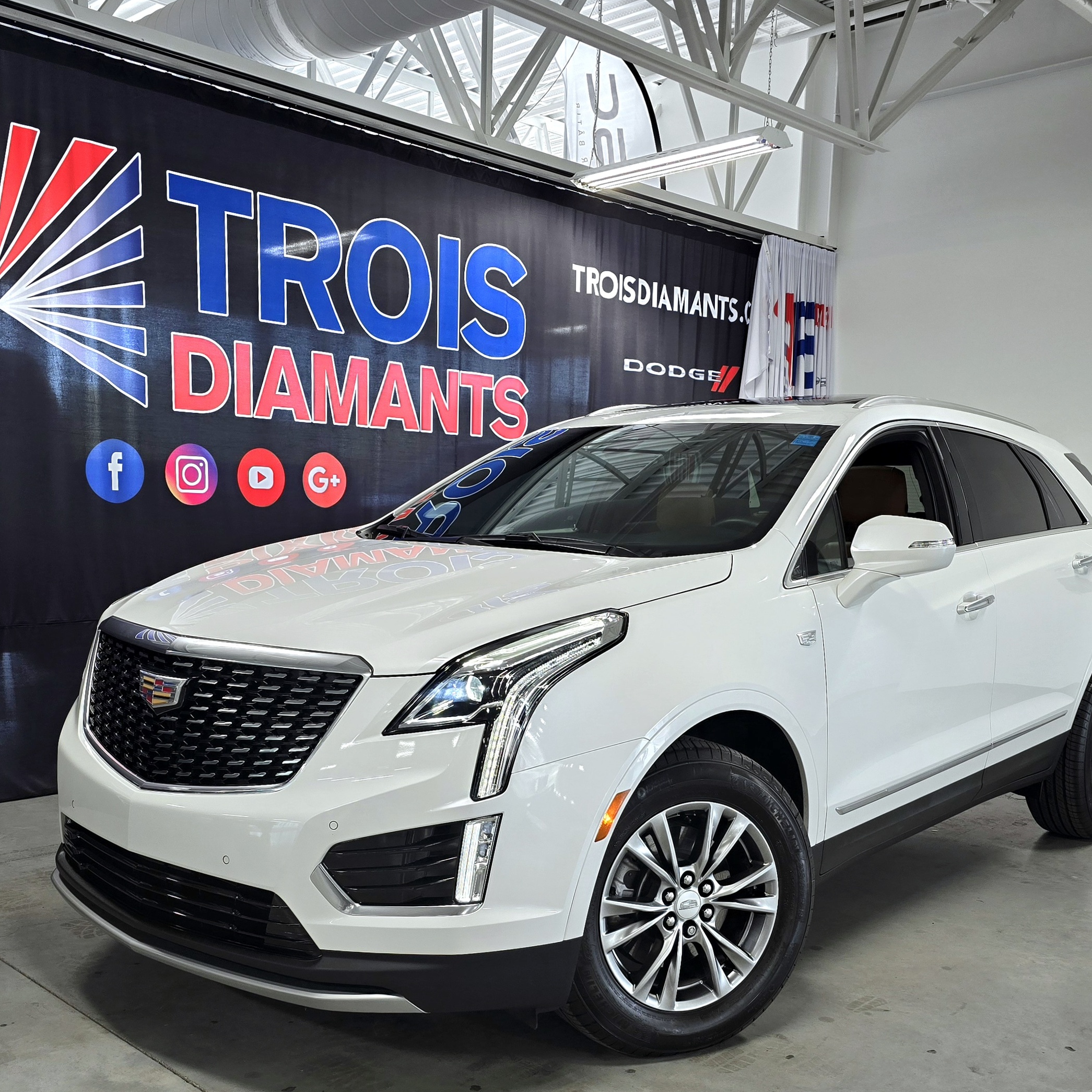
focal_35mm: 28
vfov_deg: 57.3
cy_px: 549
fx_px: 999
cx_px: 467
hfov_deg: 57.1
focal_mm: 6.3
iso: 100
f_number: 1.7
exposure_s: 1/120
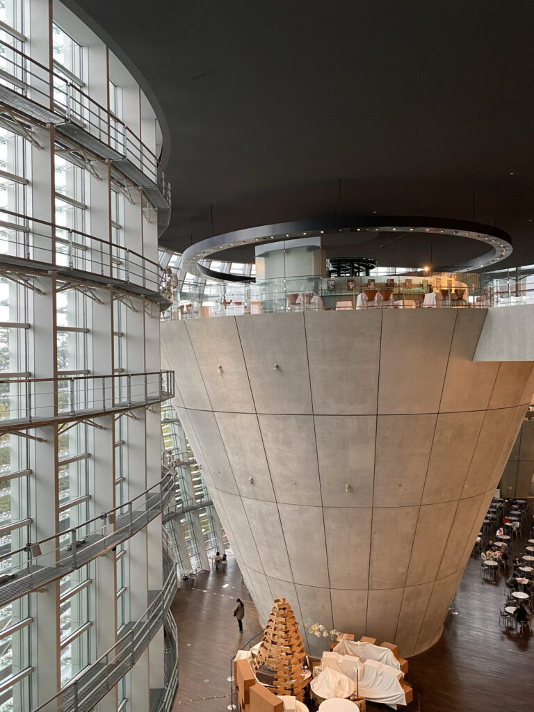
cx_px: 267
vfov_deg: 67.3
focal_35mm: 26
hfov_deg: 53.1
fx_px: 535
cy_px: 356
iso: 125
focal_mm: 4.25
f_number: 1.8
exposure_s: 1/50
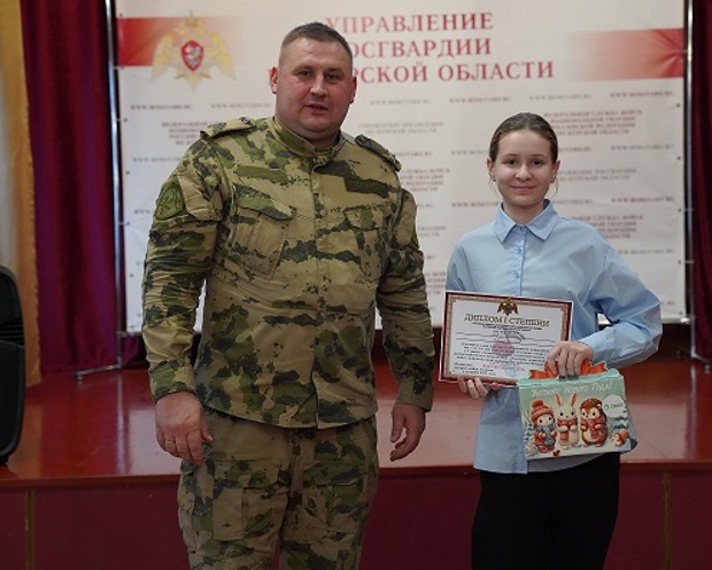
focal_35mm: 67
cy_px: 285
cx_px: 428
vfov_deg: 22.8
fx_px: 1412
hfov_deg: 28.2
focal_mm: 59
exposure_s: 1/160
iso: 6400
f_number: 4
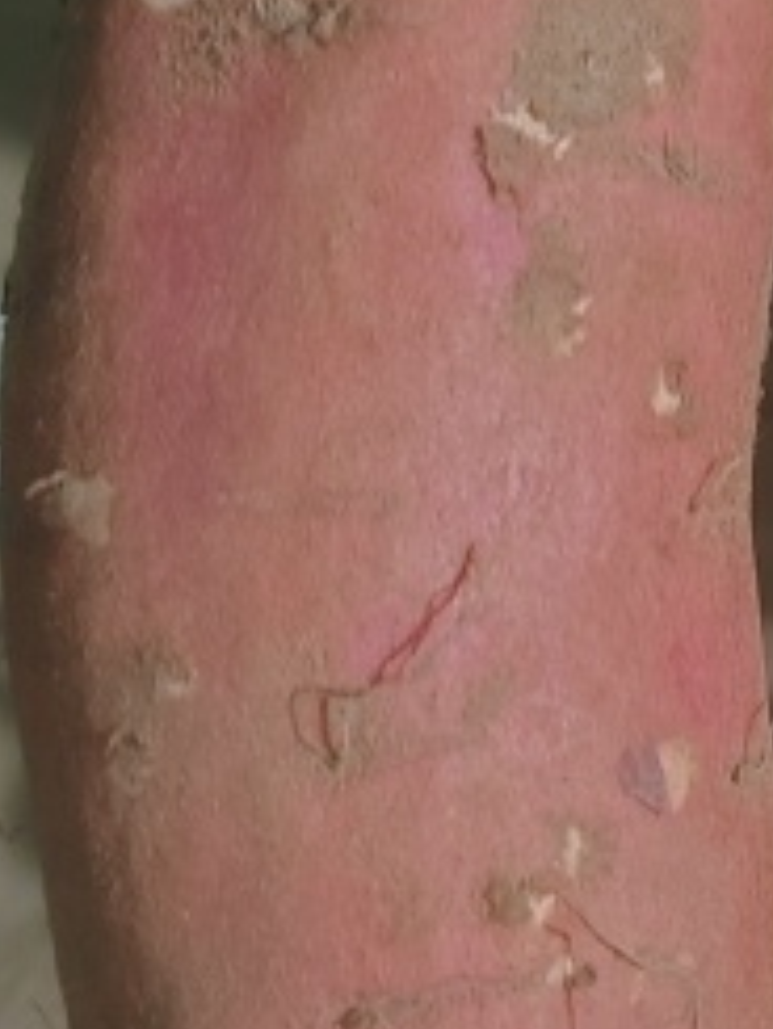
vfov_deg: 19.6
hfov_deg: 14.1
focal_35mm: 100
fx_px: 2975
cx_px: 1067
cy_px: 582
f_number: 1.8
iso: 2500
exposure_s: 1/25
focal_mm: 5.25
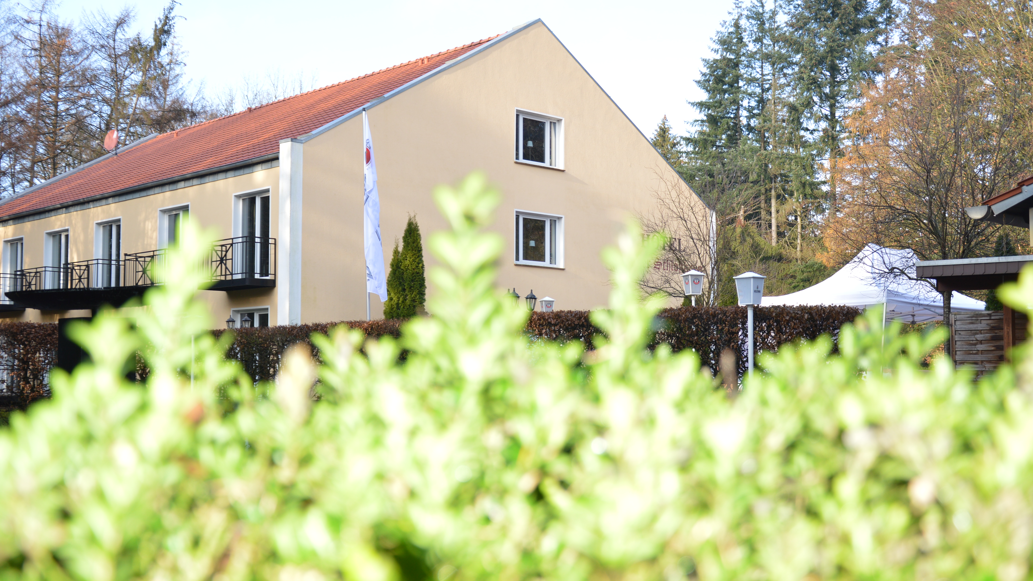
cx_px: 515
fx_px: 1123
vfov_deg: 29.0
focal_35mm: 41
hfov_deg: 49.4
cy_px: 300
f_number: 4
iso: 125
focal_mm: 26
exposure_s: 1/125
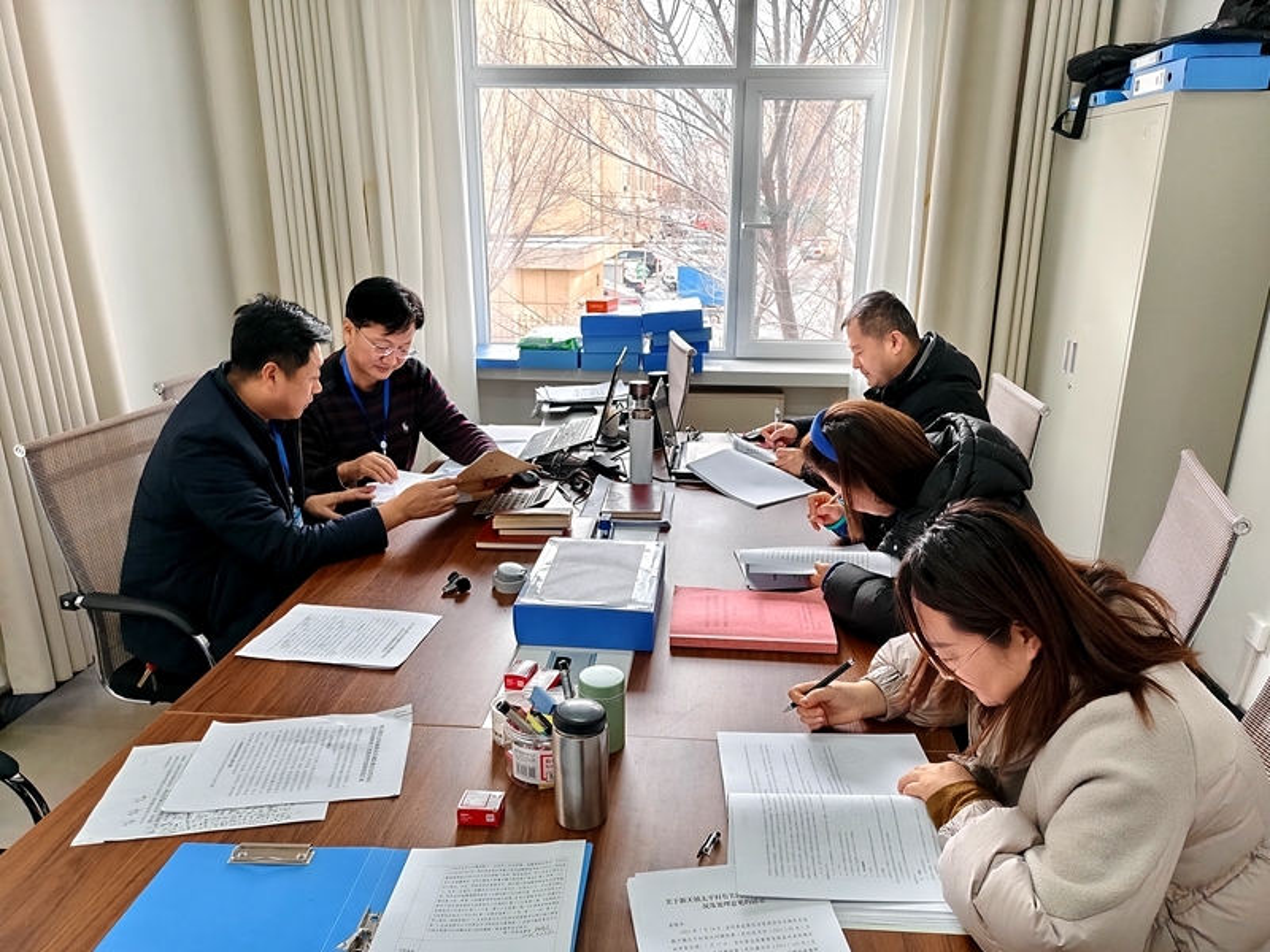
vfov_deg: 58.9
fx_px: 844
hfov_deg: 73.9
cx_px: 635
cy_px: 476
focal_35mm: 23
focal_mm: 5.56
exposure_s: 1/630
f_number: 1.88
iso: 985
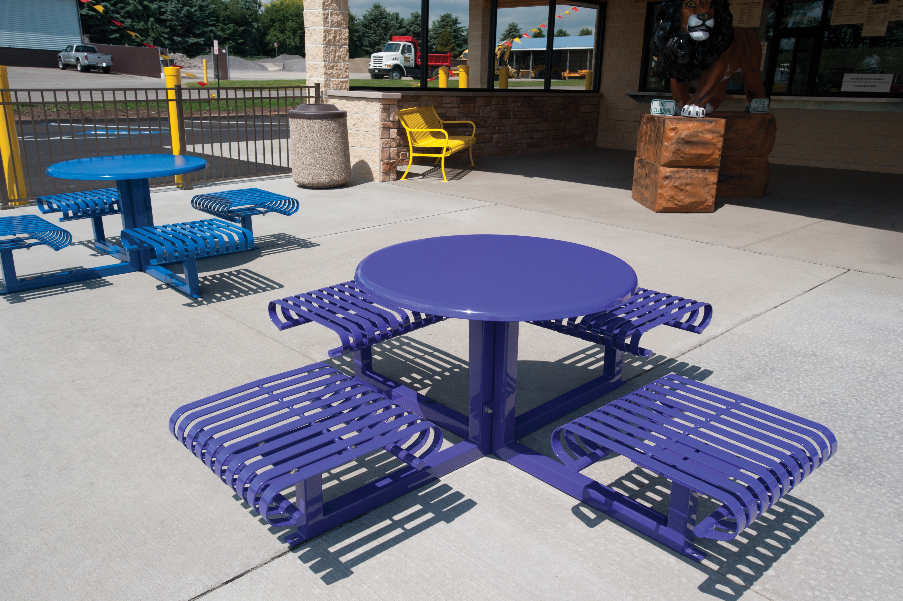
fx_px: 752
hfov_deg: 62.0
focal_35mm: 30
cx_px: 452
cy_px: 300
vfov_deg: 43.6
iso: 400
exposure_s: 1/250
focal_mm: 30
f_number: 14
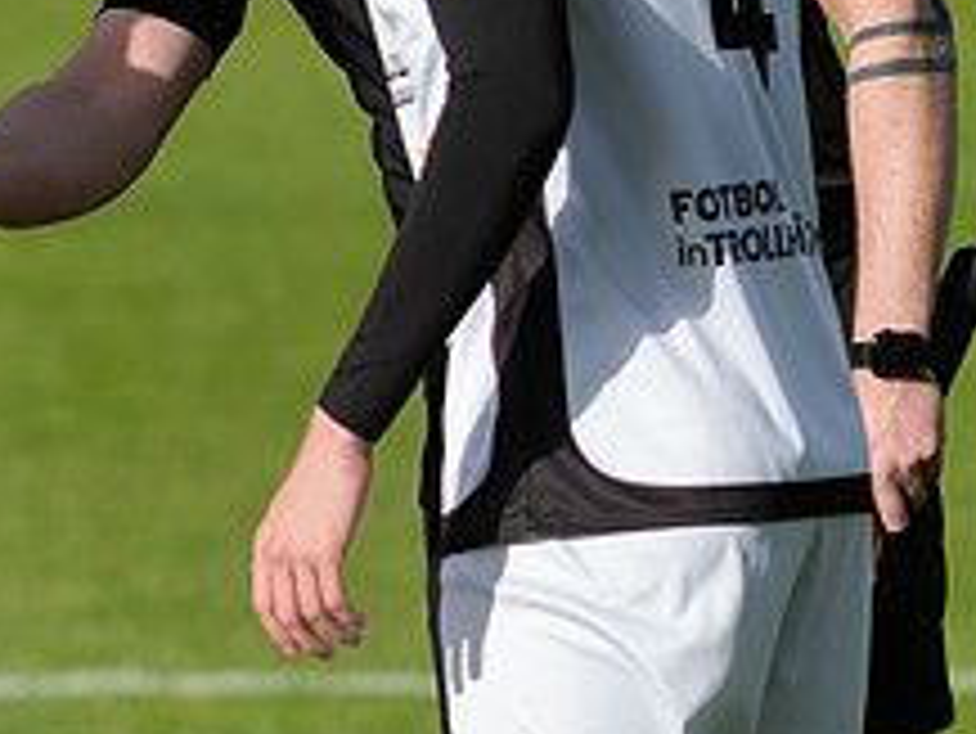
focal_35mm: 1155
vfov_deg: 1.3
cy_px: -29
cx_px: -306
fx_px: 32583
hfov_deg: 1.7
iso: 250
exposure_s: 1/1250
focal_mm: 300
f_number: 4
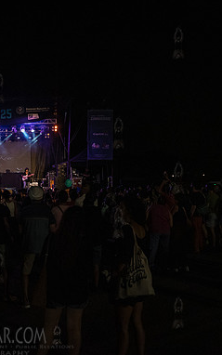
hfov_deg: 28.4
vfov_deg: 47.2
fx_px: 406
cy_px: 177
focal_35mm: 42
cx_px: -8
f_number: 3.5
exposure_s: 1/400
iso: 6400
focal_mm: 26
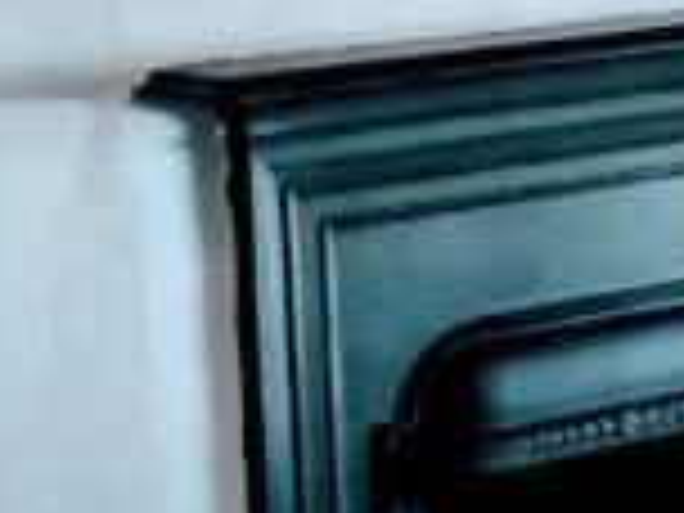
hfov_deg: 10.6
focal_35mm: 168
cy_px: -187
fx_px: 3320
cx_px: 1462
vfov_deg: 8.7
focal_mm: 5.43
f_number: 1.89
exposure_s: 1/100
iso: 197
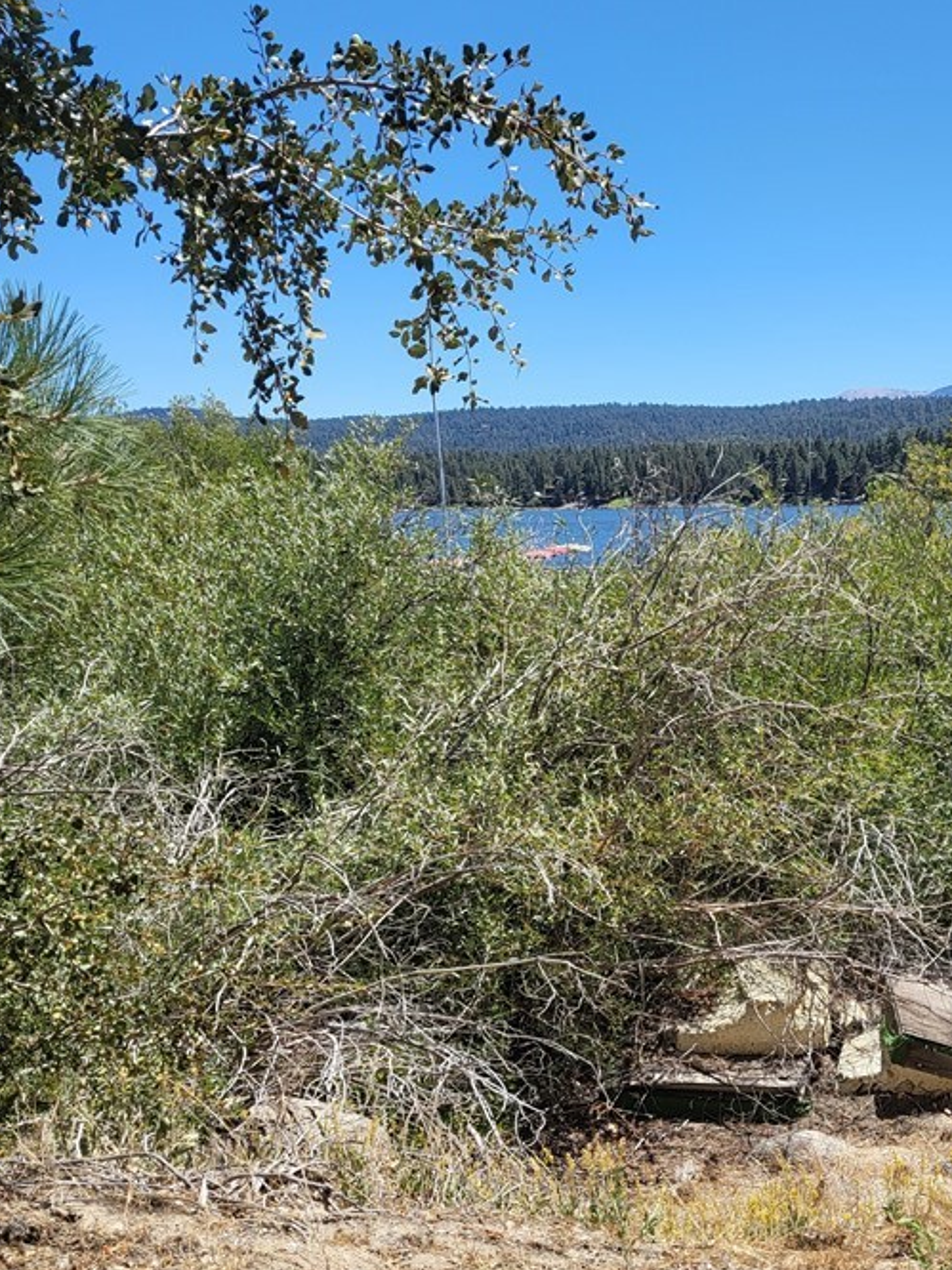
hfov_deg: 35.4
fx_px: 1468
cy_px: 757
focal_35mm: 40
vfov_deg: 46.6
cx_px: 675
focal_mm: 4.25
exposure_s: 1/2359
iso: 50
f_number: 1.8
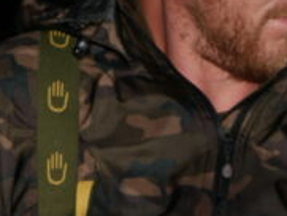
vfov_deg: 5.2
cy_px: 245
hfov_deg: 7.0
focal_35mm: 283
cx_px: 192
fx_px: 2348
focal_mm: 25
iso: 100
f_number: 4
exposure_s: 1/160
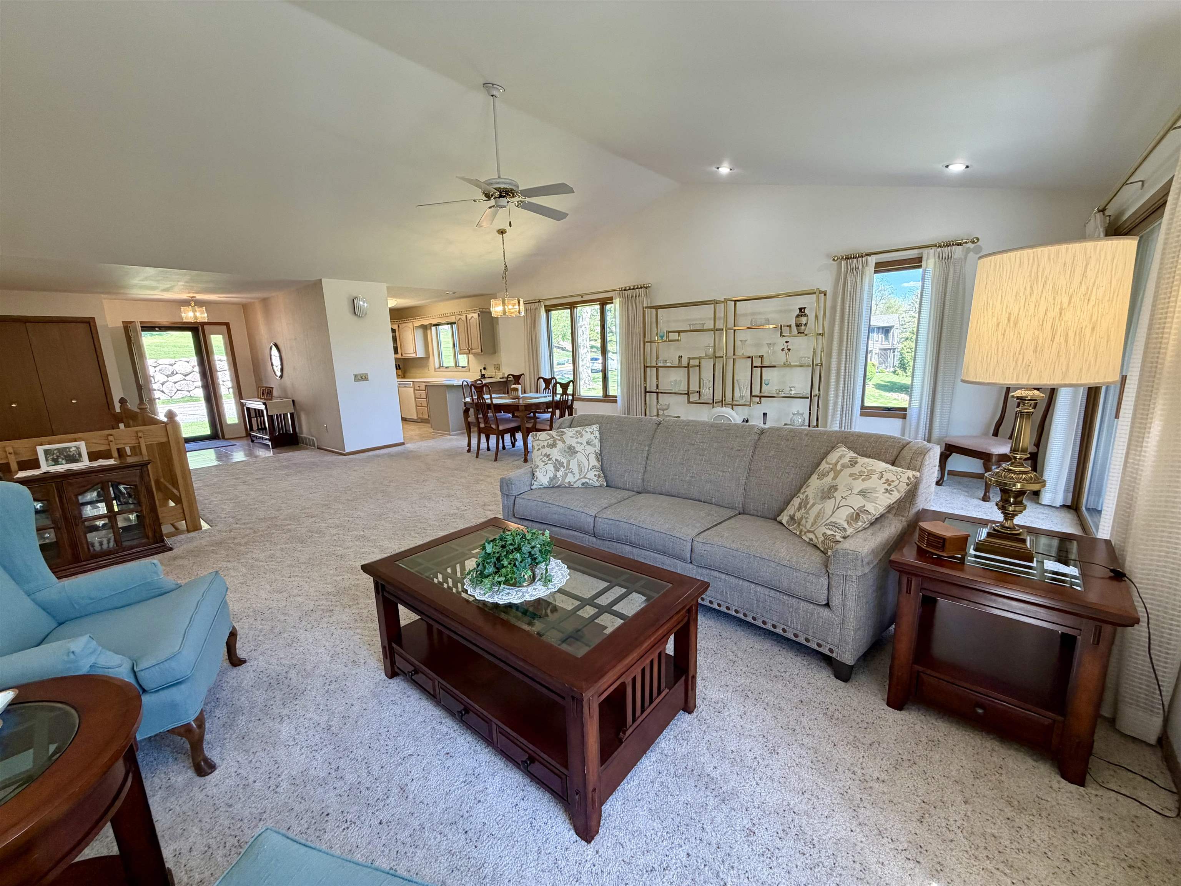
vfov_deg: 85.7
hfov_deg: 102.1
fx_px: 478
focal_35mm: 14
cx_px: 590
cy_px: 443
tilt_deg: -11.2
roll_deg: +2.8
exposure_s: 1/120
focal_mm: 2.22
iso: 160
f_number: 2.2
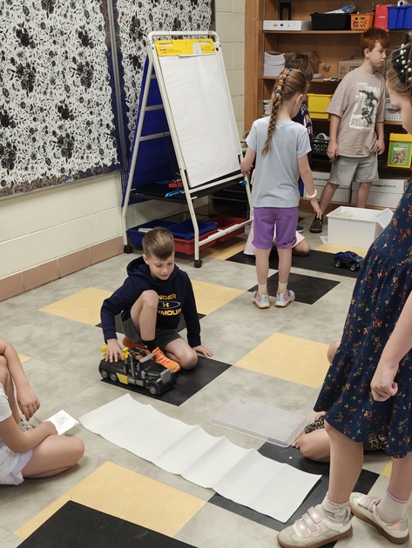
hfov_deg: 36.8
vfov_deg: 46.8
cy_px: 381
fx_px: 618
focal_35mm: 39
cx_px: 222
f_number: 1.8
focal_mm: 5.41
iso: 1356
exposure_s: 1/40
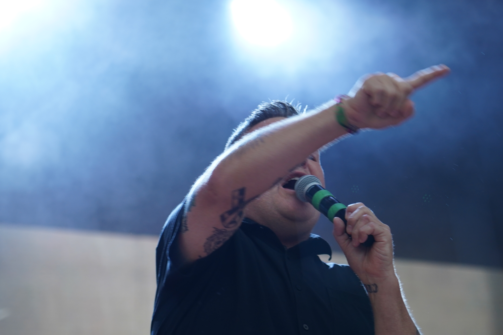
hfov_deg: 14.0
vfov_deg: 9.4
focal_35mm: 146
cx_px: 317
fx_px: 2040
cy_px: 170
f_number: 4
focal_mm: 105
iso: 800
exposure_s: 1/125
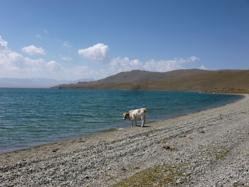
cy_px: 94
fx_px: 324
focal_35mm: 45
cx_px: 124
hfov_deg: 42.1
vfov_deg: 32.2
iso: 100
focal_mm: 8
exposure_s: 1/1000
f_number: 3.9
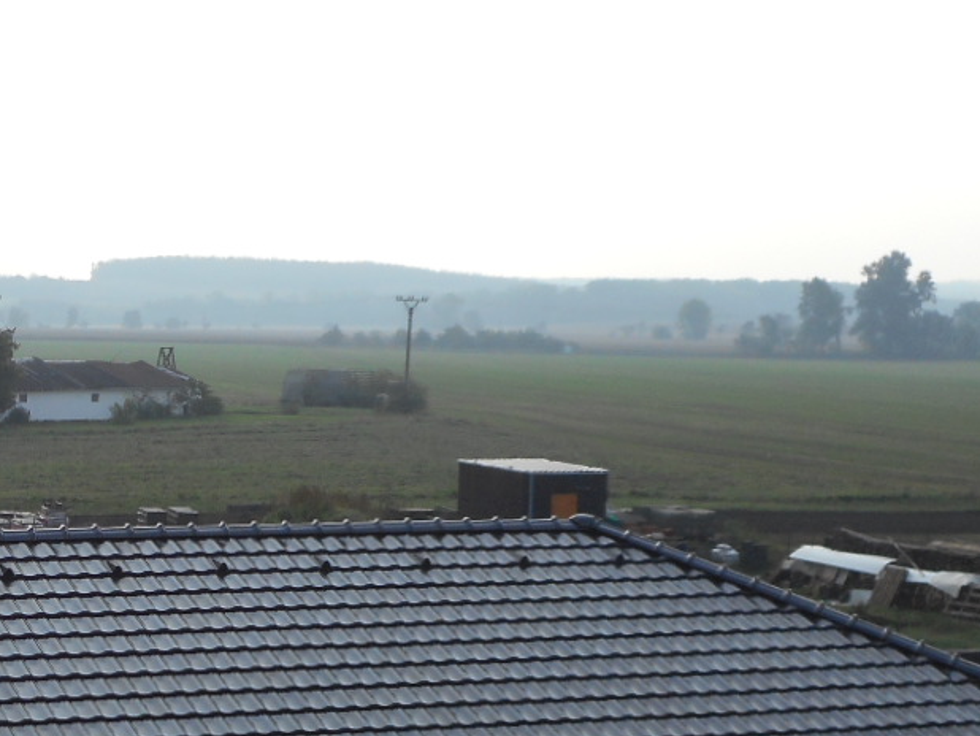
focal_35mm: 88
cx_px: -103
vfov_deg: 16.7
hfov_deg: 21.1
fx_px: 2492
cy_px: 587
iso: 80
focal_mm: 6
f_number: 4.2
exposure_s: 1/500
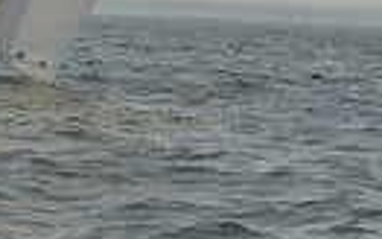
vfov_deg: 3.3
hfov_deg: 5.4
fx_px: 4010
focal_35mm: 385
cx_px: -150
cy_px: -539
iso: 200
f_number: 9
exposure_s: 1/1250
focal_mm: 85
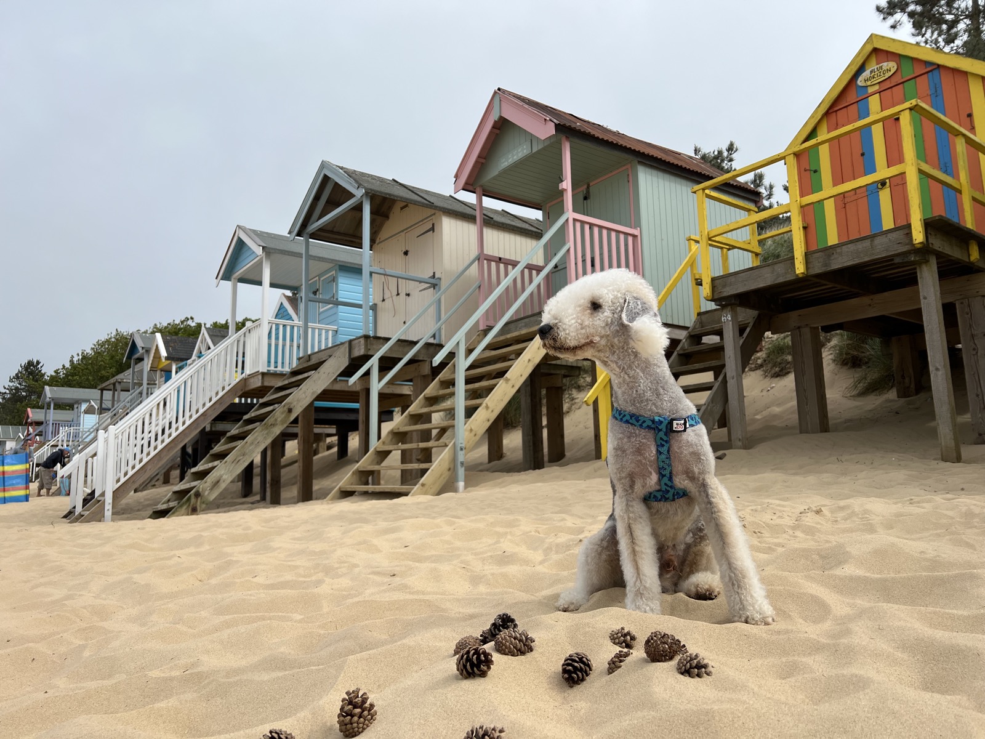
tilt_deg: +9.3
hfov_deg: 67.3
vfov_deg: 53.1
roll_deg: +0.7
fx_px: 740
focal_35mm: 26
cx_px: 492
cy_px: 370
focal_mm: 5.7
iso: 50
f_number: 1.5
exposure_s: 1/5587
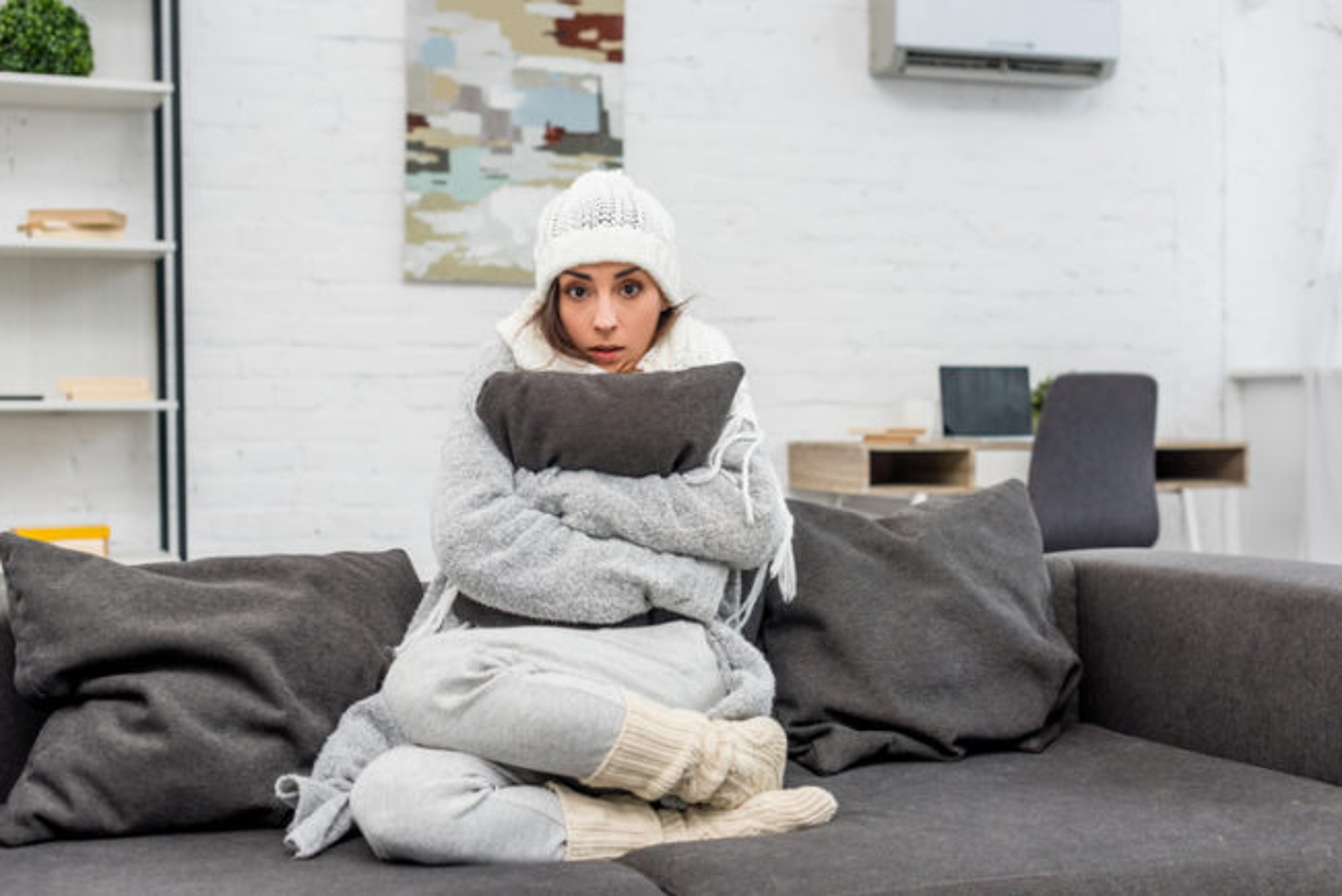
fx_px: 1865
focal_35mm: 50
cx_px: 671
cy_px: 448
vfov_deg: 27.0
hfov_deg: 39.6
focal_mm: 50
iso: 400
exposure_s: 1/160
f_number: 3.5
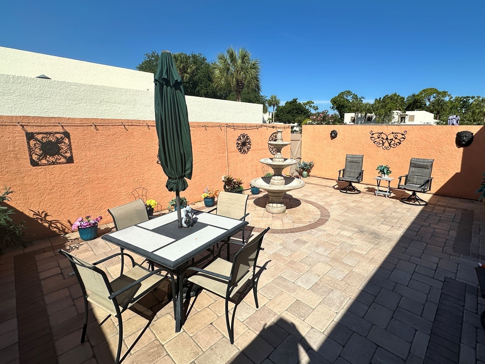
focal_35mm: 17
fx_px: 238
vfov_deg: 74.5
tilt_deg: -9.1
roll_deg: -1.5
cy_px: 165
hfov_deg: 90.8
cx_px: 264
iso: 50
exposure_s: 1/4132
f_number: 2.2
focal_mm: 2.22
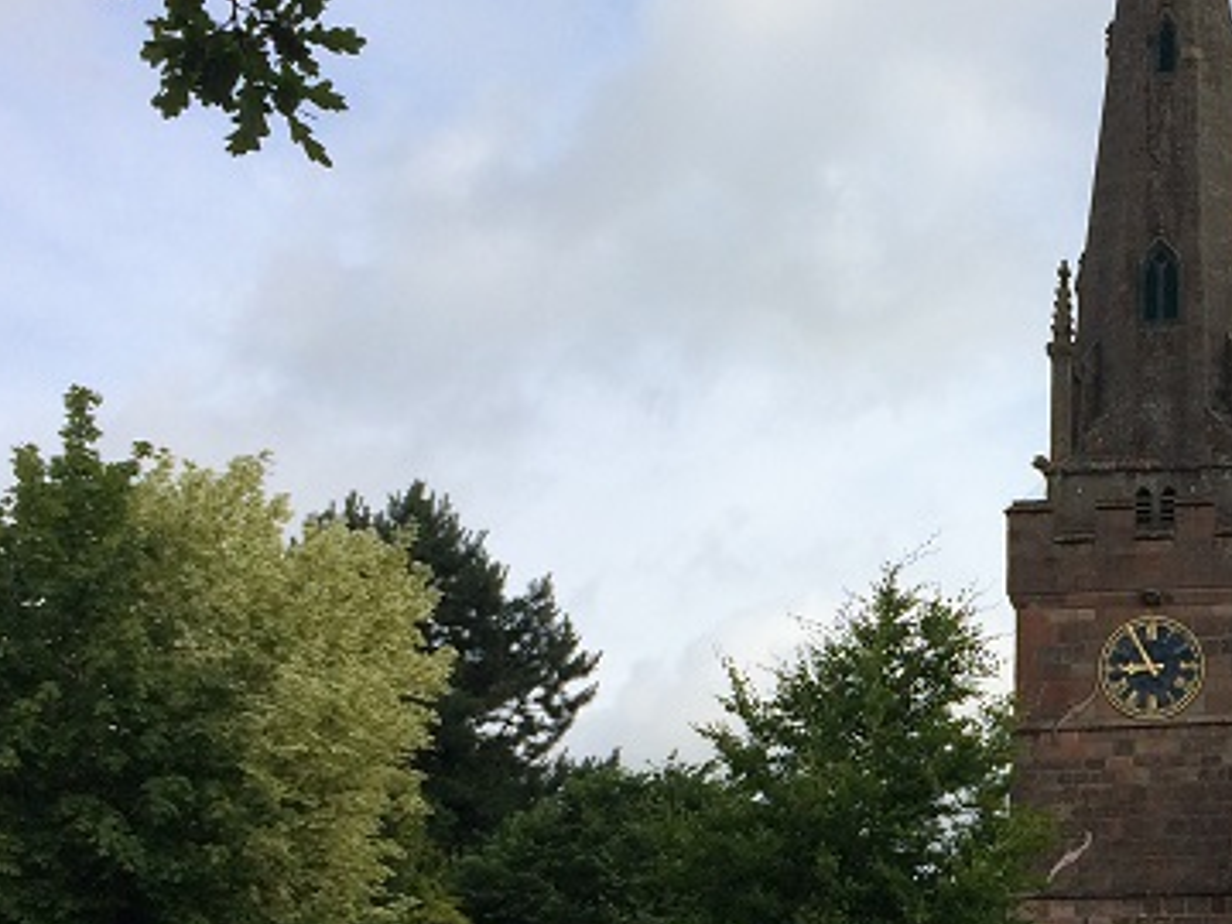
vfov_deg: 18.5
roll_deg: -0.5
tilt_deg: +11.3
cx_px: 1085
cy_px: 700
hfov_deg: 24.1
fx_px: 2812
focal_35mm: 79
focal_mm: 4.15
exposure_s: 1/1953
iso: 32
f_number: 2.2
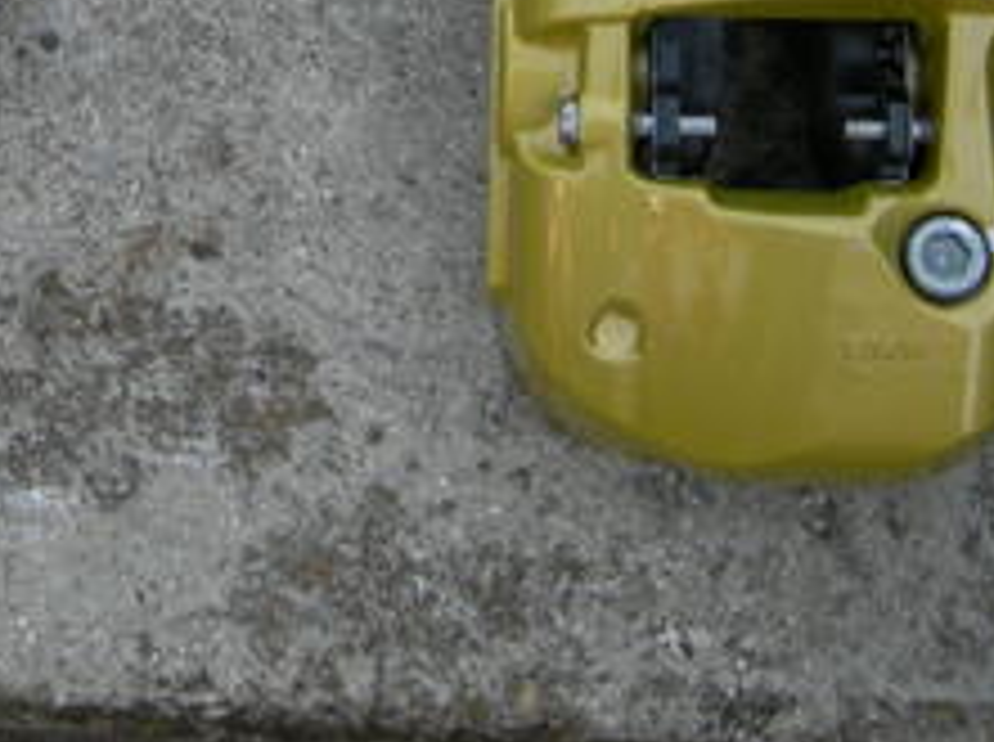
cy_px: -180
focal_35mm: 148
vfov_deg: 9.8
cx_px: -99
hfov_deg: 13.1
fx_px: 4243
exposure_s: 1/126
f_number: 3.2
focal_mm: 10.6
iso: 50
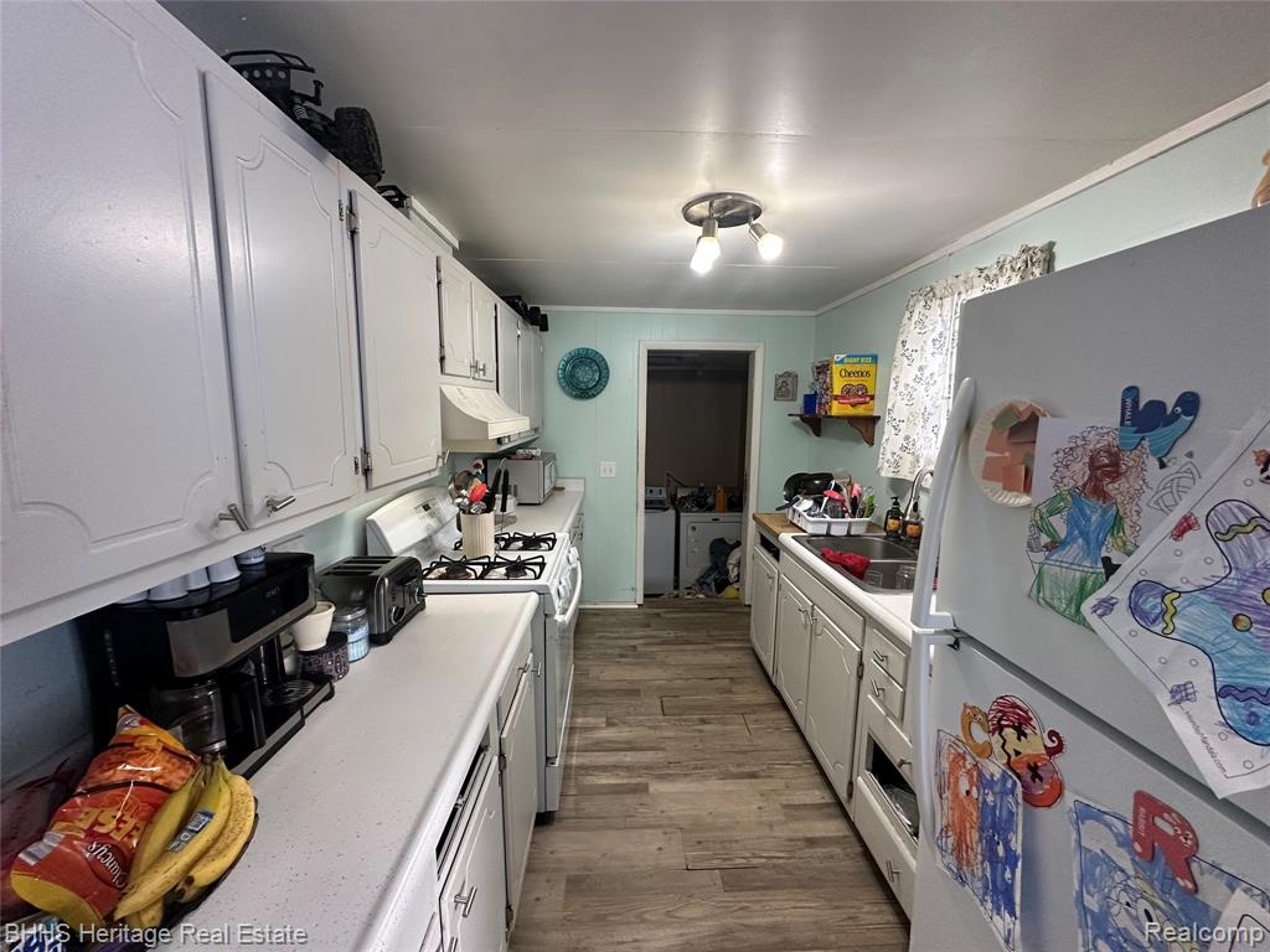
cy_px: 476
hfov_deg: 102.1
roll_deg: -0.4
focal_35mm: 14
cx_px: 635
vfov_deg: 85.7
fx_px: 514
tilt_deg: -6.7
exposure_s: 1/120
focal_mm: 2.22
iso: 250
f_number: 2.2
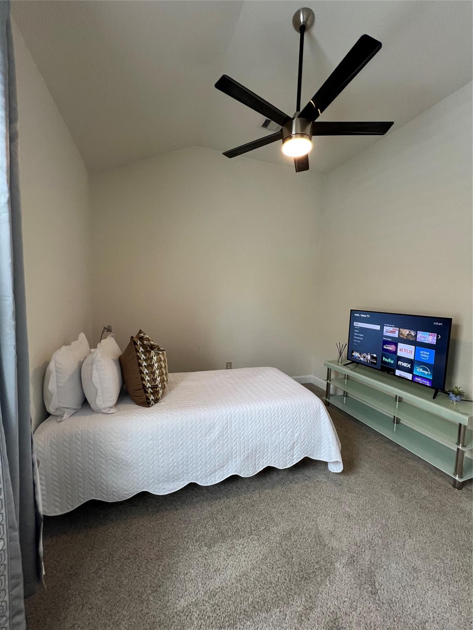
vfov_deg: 106.2
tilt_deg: -4.4
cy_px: 315
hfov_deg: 89.9
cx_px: 236
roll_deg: -2.4
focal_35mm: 13
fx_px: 237
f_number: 1.8
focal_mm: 1.57
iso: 160
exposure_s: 1/60
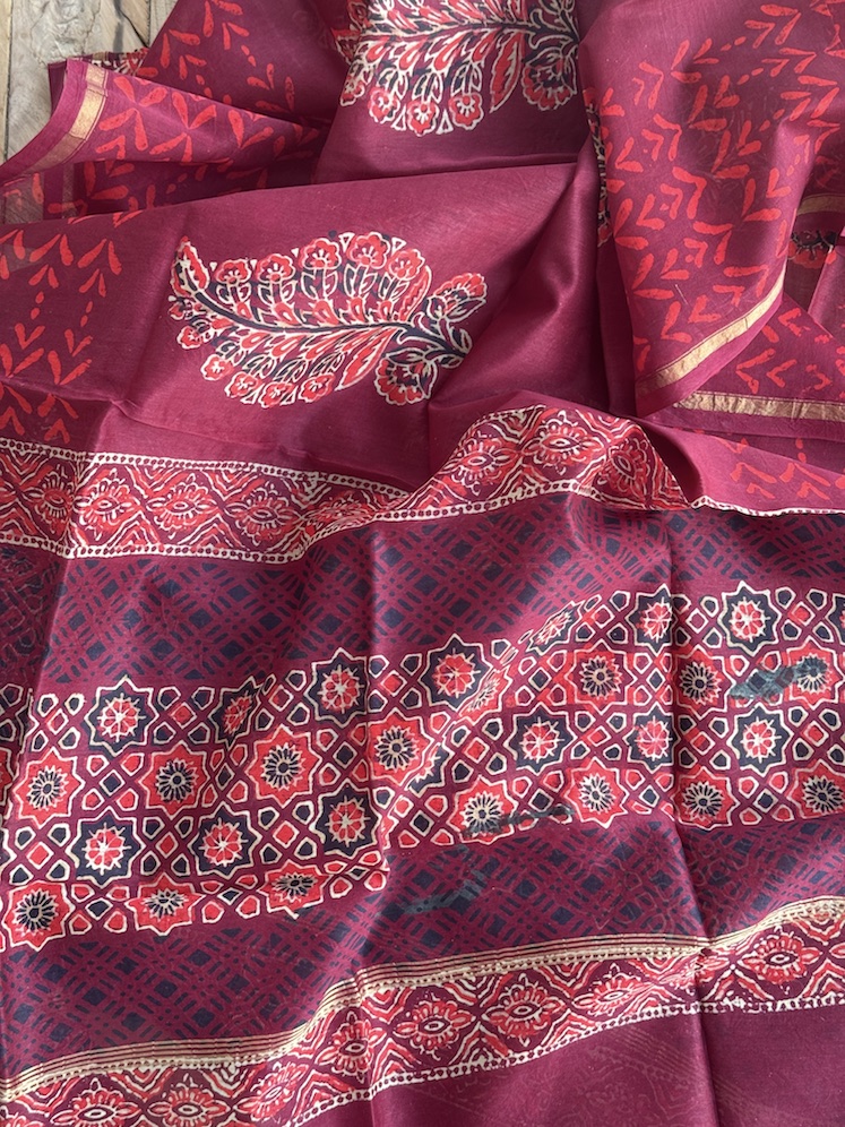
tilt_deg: -83.0
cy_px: 564
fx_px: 1562
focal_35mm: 48
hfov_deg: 30.3
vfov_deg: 39.7
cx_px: 422
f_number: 1.78
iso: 100
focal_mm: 6.76
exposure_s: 1/129
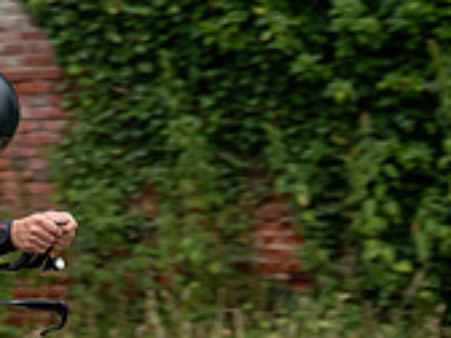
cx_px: -123
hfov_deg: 7.2
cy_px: 181
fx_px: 3570
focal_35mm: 274
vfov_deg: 5.4
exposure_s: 1/640
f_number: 3.2
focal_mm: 80
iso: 1000
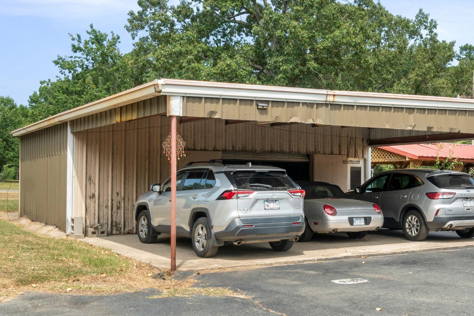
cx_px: 309
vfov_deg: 29.9
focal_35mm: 45
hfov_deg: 43.1
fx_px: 592
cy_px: 170
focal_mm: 18
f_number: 8
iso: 400
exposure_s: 1/250
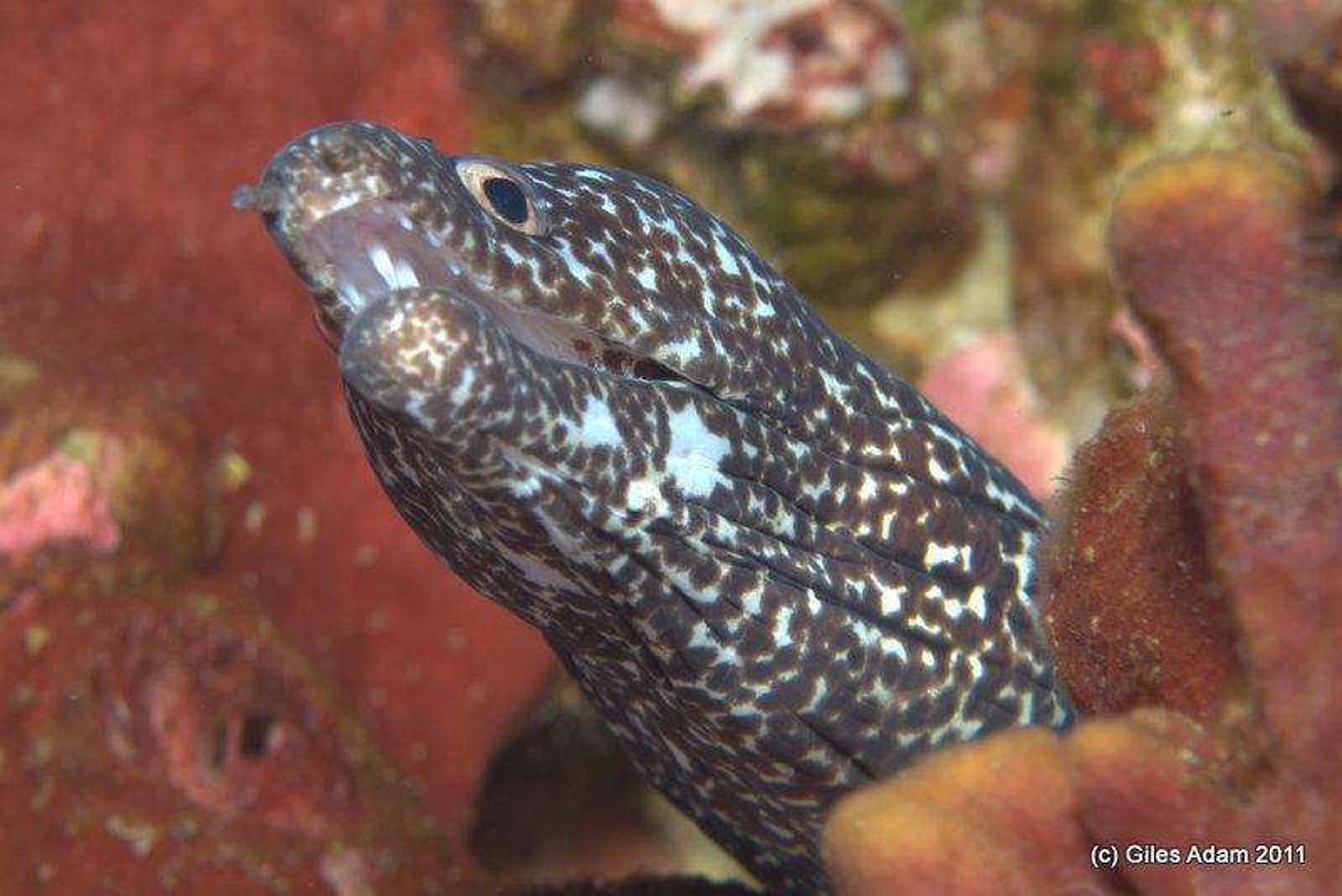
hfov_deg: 22.6
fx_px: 3356
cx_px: 671
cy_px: 448
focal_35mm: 90
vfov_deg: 15.2
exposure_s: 1/125
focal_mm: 60
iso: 200
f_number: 8
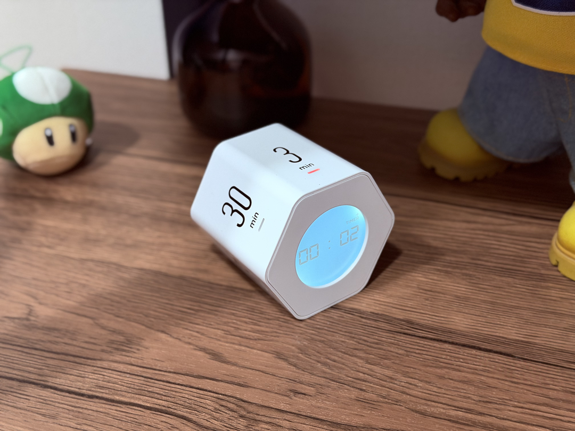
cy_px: 216
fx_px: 797
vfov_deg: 30.3
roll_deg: +1.2
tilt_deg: -33.1
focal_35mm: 48
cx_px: 288
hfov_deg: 39.7
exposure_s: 1/30
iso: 500
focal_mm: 6.76
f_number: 1.78
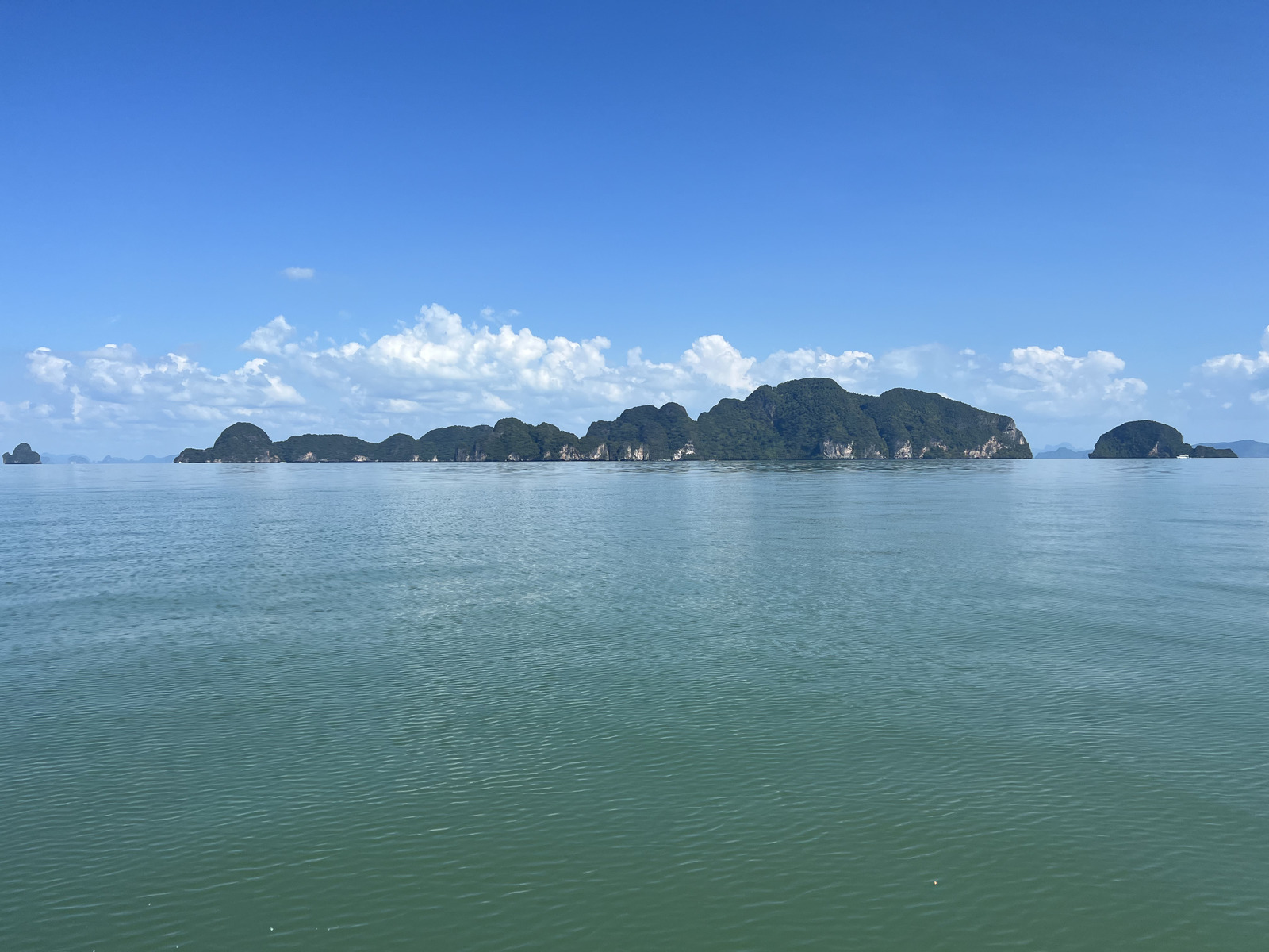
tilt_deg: -0.7
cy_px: 476
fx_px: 953
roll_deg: +0.8
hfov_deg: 67.3
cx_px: 634
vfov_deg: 53.1
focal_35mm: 26
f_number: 1.5
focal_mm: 5.7
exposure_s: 1/6579
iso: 50
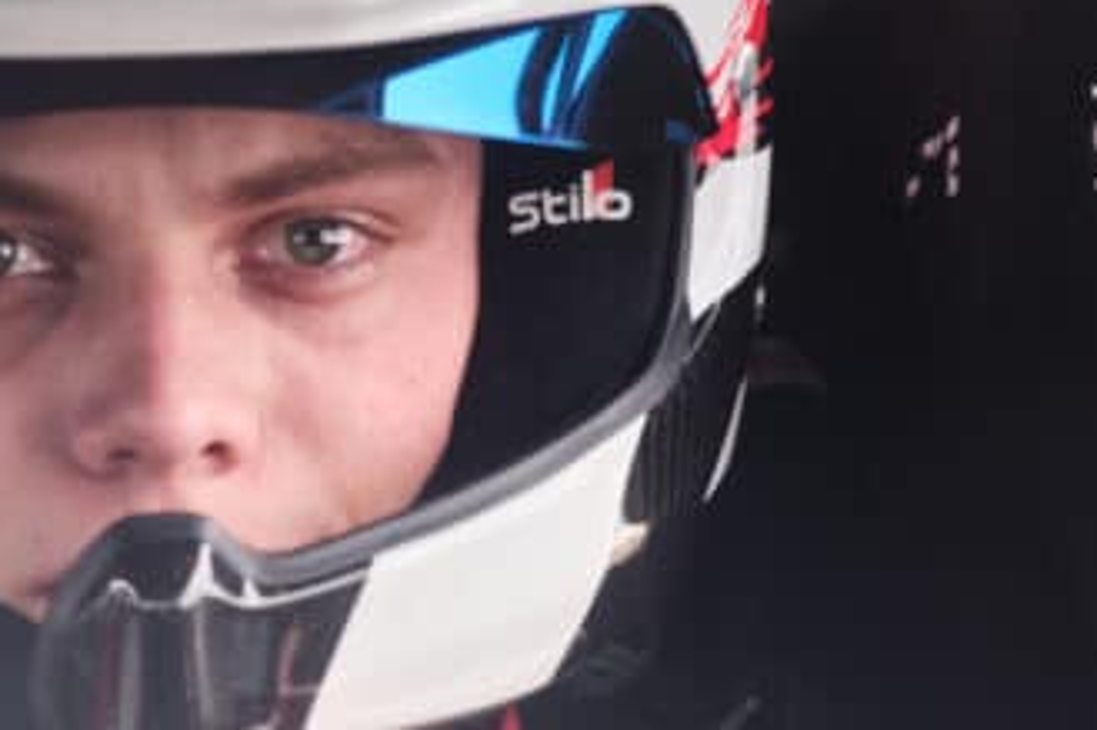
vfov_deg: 4.2
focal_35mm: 324
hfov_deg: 6.4
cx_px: 103
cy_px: 550
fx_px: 9868
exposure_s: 1/250
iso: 1250
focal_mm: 94.5
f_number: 2.8
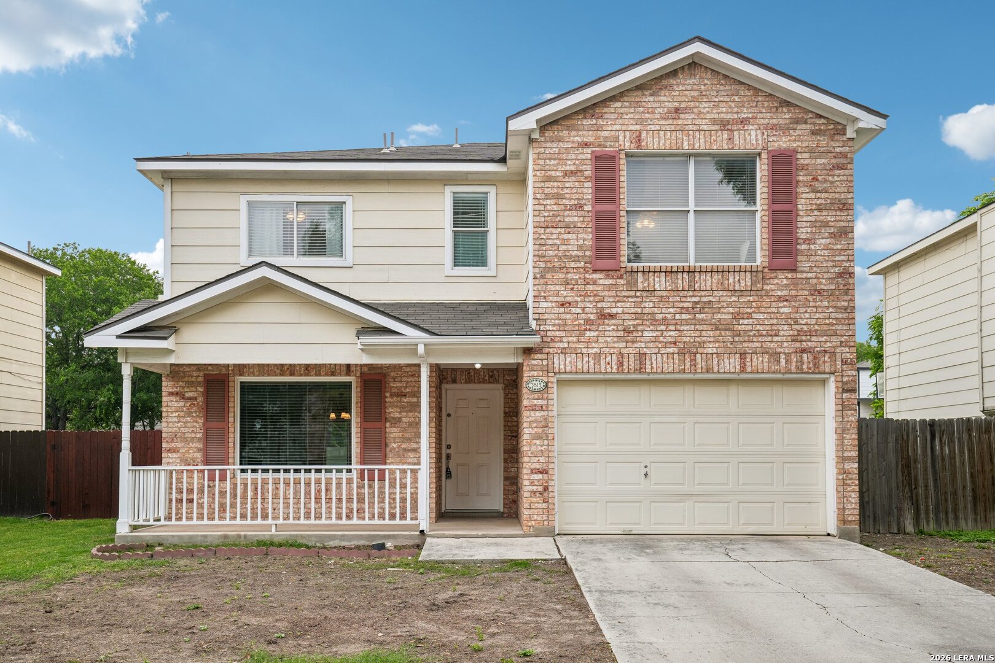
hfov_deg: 60.3
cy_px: 332
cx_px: 498
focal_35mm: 31
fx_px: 857
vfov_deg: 42.3
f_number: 8
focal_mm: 31
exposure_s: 1/250
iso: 200
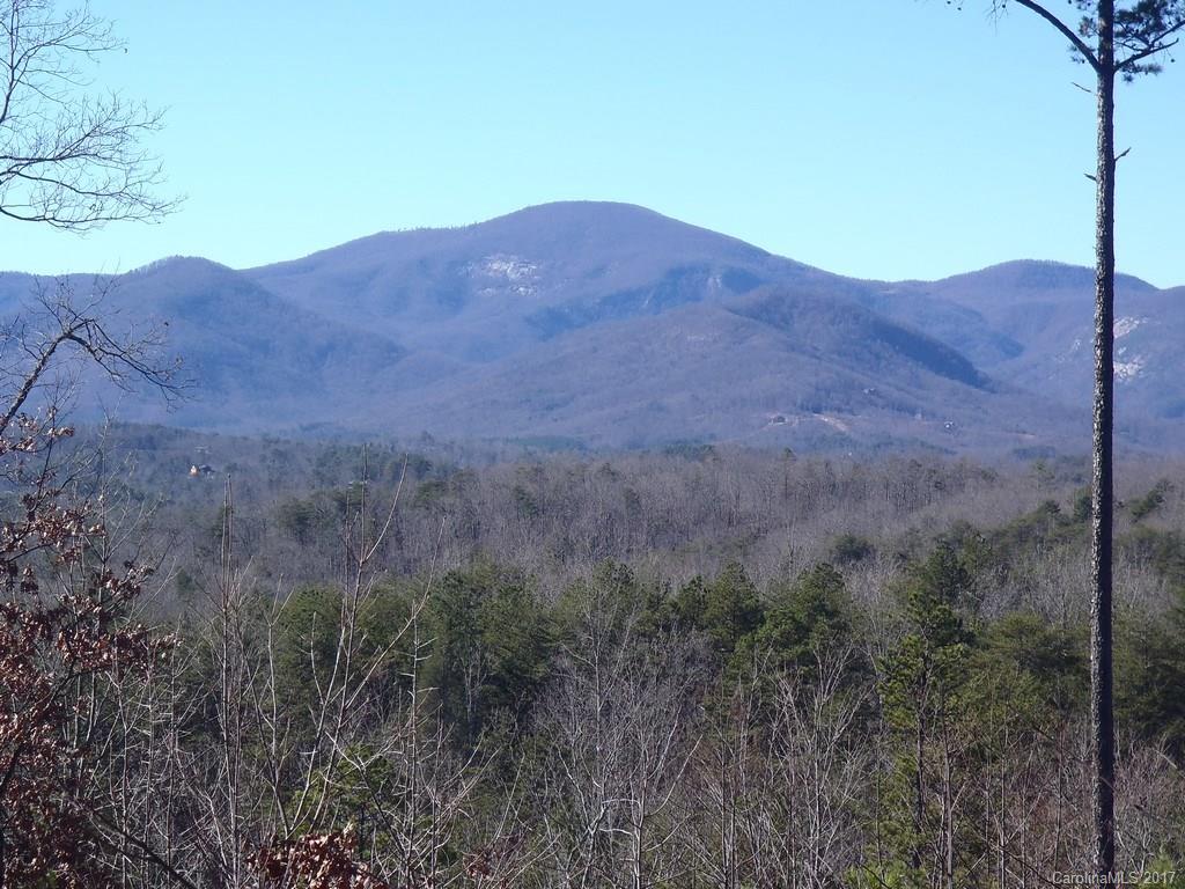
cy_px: 444
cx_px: 592
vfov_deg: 14.5
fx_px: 3492
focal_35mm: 102
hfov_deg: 19.3
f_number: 5.1
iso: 80
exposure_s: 1/200
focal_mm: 18.2
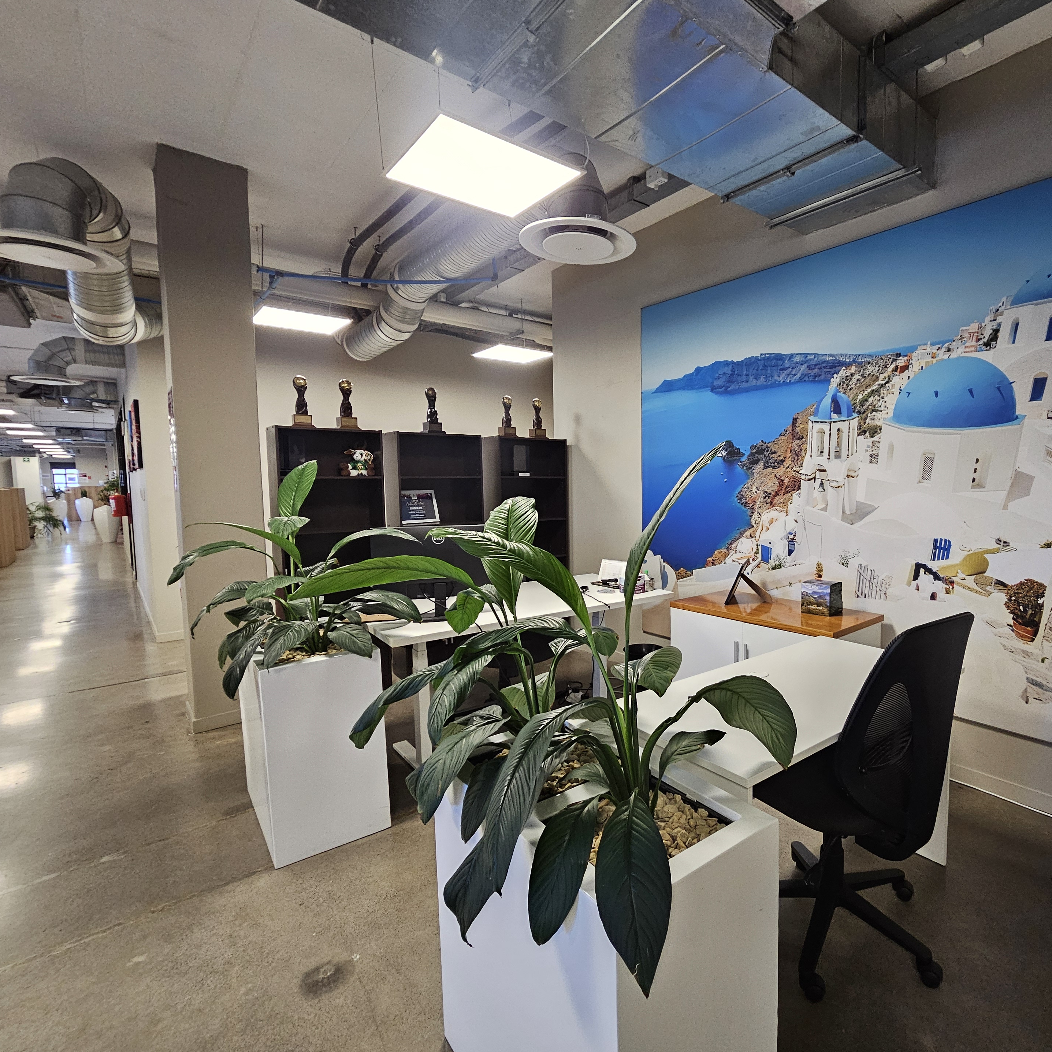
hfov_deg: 85.4
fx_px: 550
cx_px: 669
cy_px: 524
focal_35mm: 16
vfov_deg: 87.4
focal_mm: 2.2
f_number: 2.2
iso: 320
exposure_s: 1/60
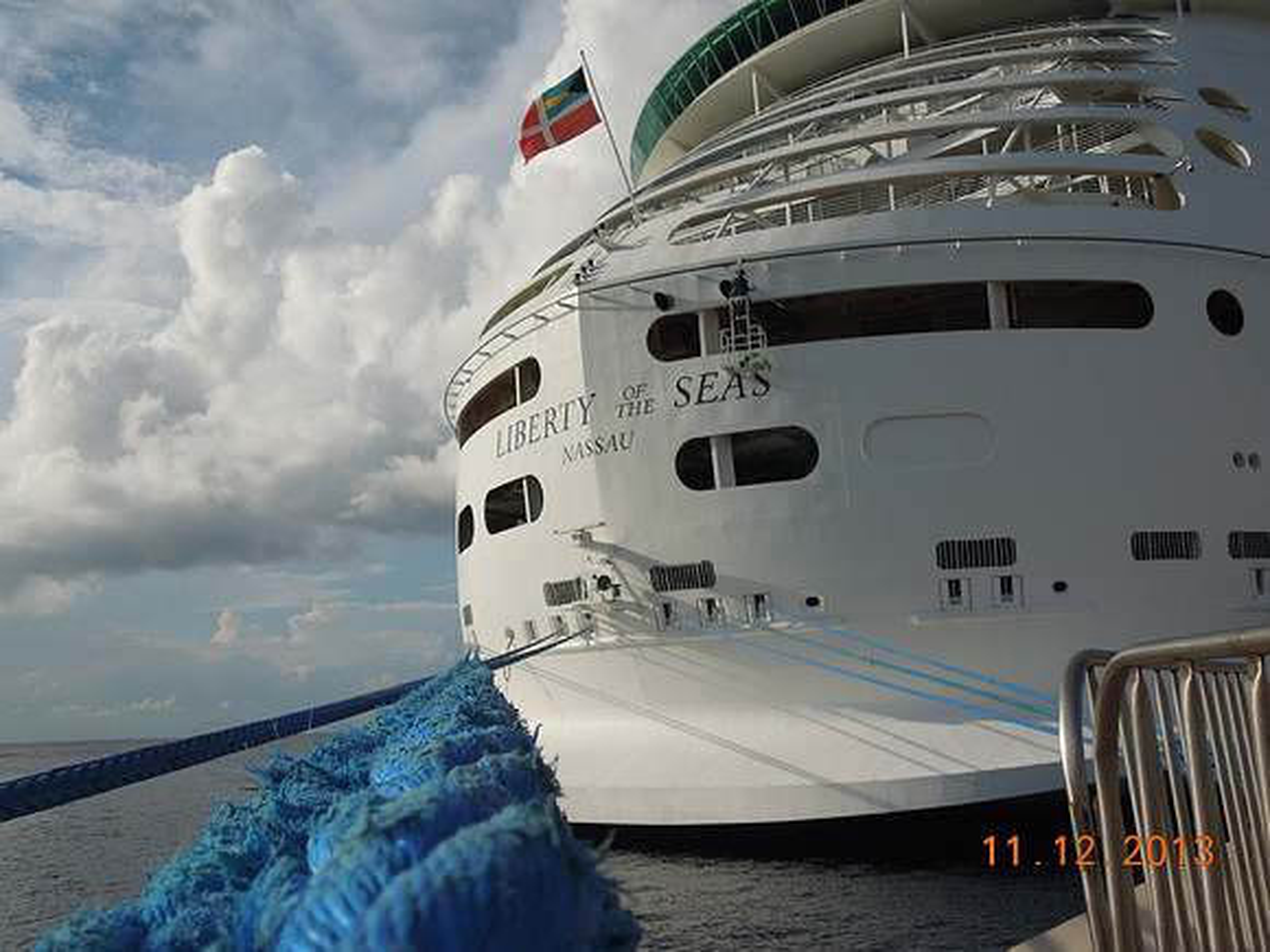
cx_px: 635
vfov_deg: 45.4
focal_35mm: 31
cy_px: 476
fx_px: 1137
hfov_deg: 58.4
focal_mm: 5.6
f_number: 7.2
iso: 100
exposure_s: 1/640
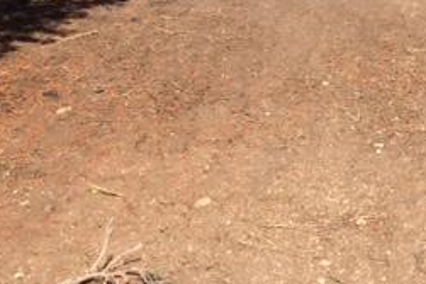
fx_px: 911
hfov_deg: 24.0
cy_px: -3
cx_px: 506
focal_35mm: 77
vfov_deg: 17.3
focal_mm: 4.15
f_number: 2.2
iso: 32
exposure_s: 1/1642
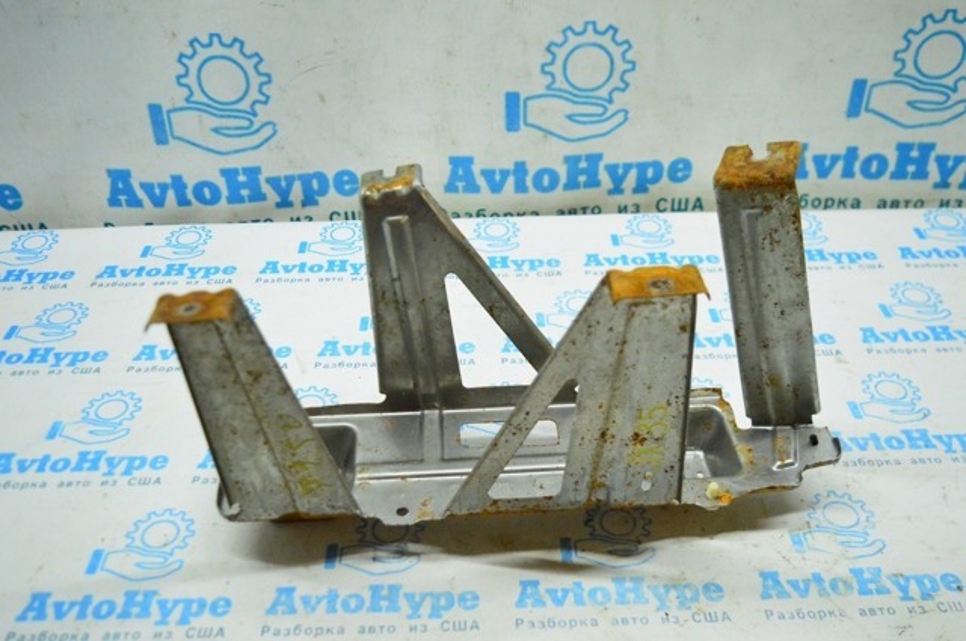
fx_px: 925
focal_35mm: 34
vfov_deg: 38.3
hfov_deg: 55.2
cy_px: 320
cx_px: 483
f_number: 3.8
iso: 6400
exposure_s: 1/800
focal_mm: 23
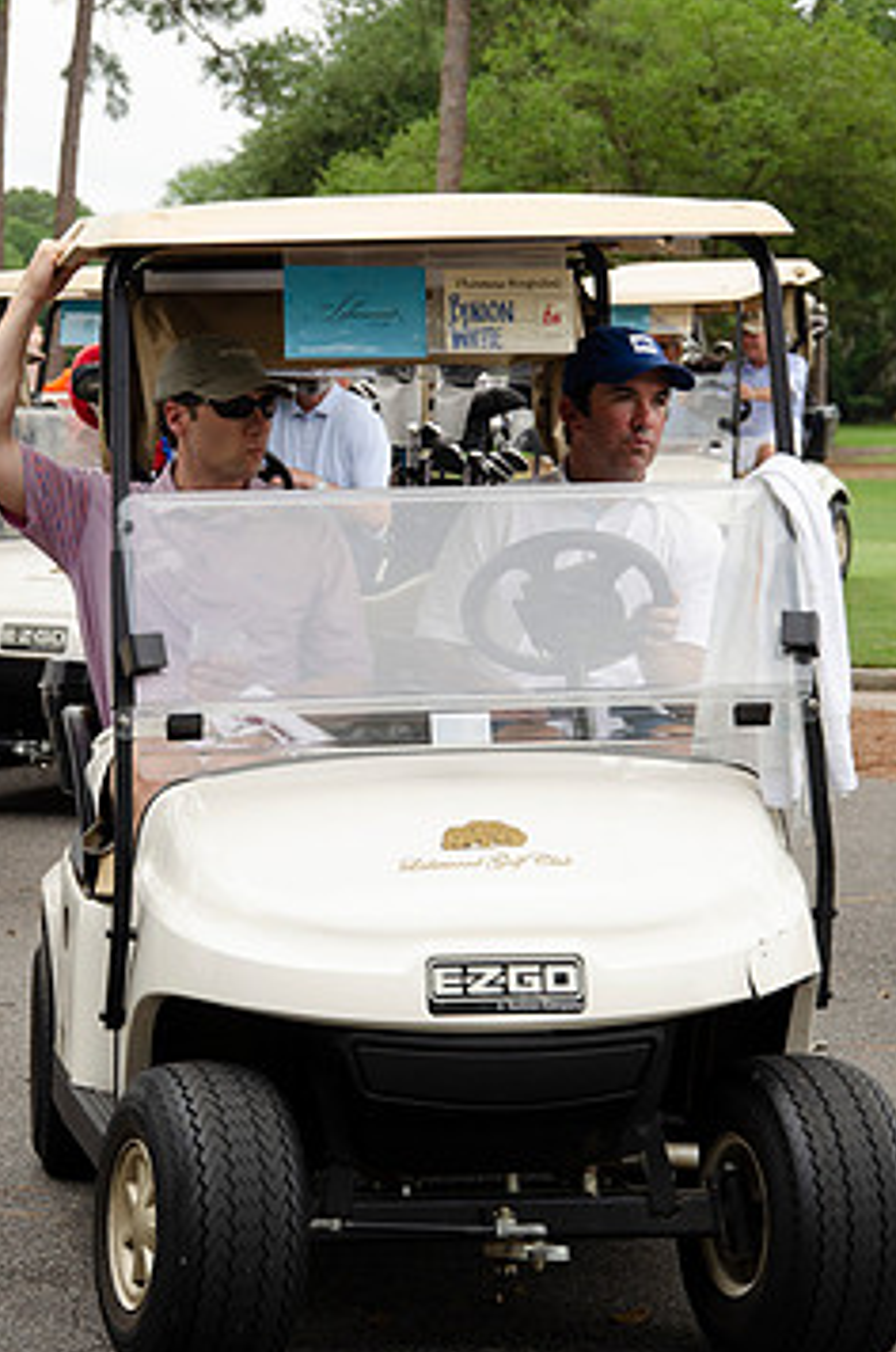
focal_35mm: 125
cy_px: 577
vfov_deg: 16.4
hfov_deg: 10.9
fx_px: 4685
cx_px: 342
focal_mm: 66
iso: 400
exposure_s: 1/500
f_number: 7.1
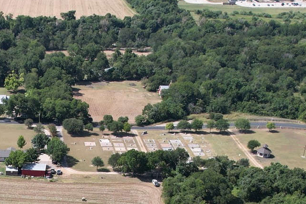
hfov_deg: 26.0
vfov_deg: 17.4
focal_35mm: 74
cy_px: 257
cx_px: 0
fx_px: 629
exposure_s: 1/1500
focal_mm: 8.38
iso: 110
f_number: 2.8
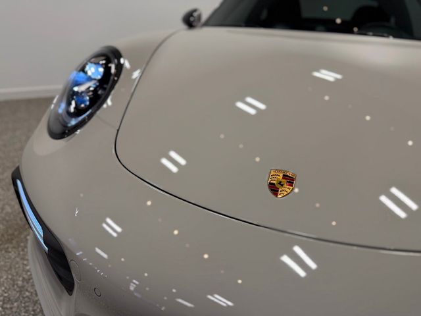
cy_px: 158
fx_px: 292
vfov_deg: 56.8
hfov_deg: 71.6
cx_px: 210
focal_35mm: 24
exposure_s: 1/559
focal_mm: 6.76
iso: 100
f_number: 1.78
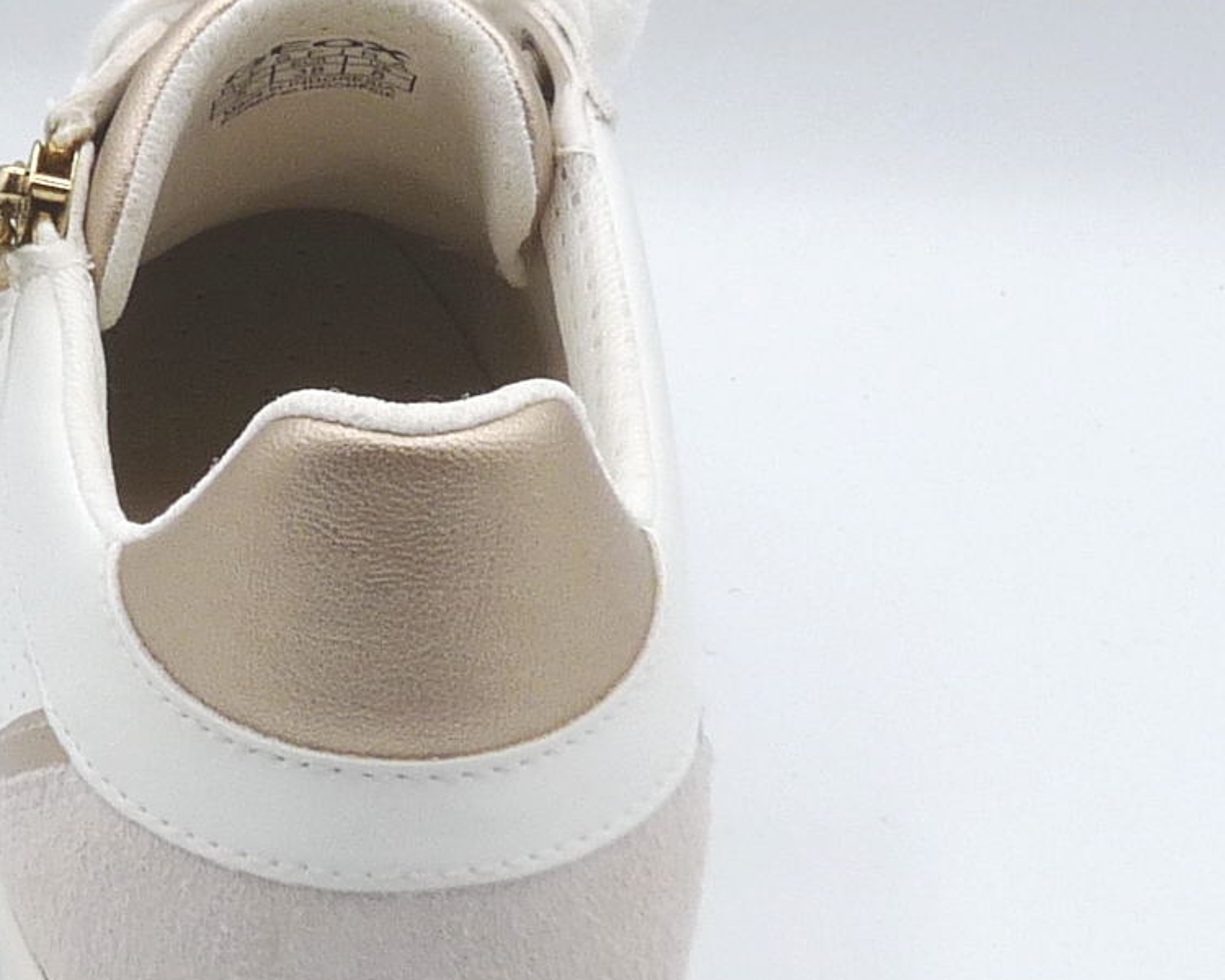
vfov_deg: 15.1
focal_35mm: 102
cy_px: 443
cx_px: 363
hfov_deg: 18.7
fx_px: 3698
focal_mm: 4.8
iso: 100
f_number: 5.6
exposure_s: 1/200
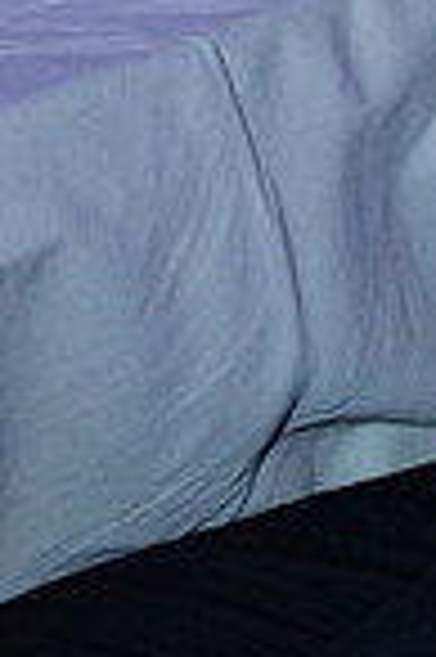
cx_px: 436
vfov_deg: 7.7
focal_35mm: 258
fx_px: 4698
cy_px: -504
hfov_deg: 5.3
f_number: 5.6
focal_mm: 65
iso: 1600
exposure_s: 1/250
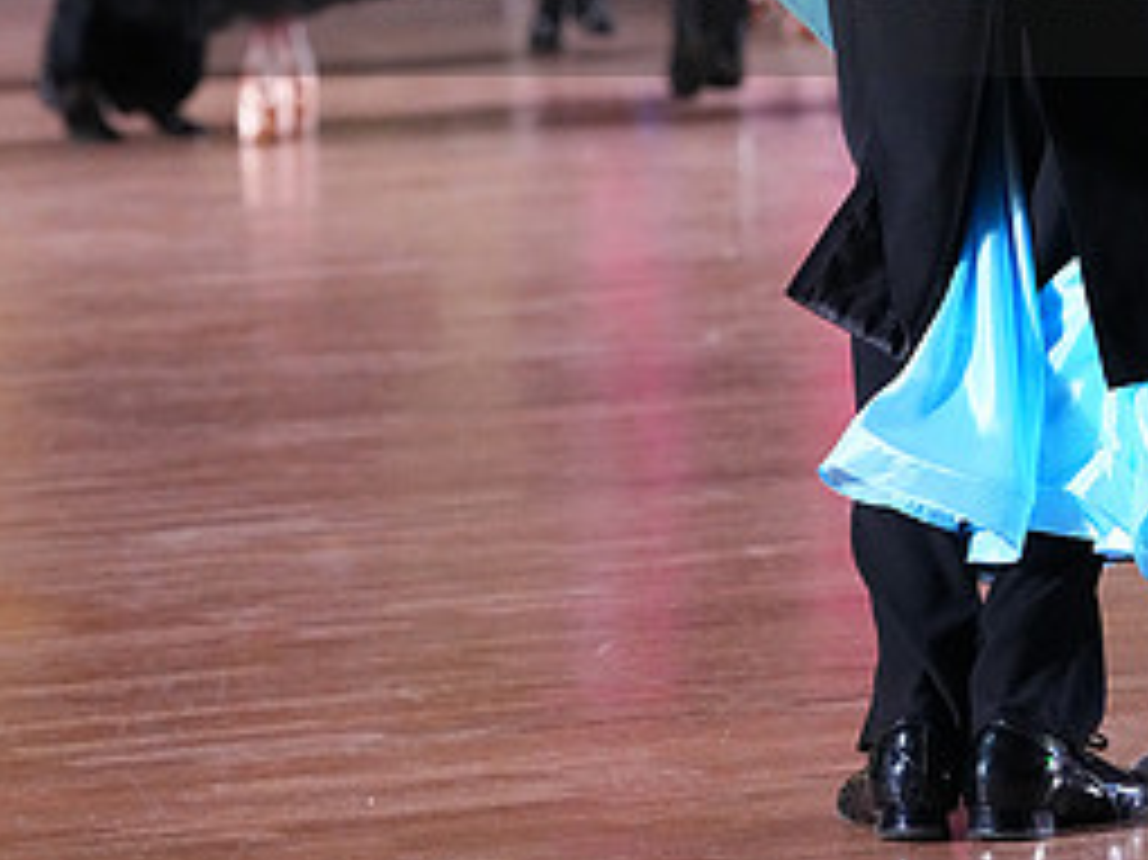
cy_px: -72
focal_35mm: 295
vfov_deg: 5.0
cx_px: 822
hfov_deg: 6.7
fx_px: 9779
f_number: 5
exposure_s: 1/400
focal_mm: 135
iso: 10000
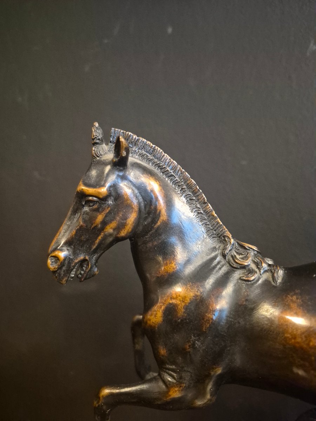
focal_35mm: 23
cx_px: 158
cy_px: 210
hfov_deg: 58.9
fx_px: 280
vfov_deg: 73.9
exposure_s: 1/100
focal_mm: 5.4
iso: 2500
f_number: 1.8
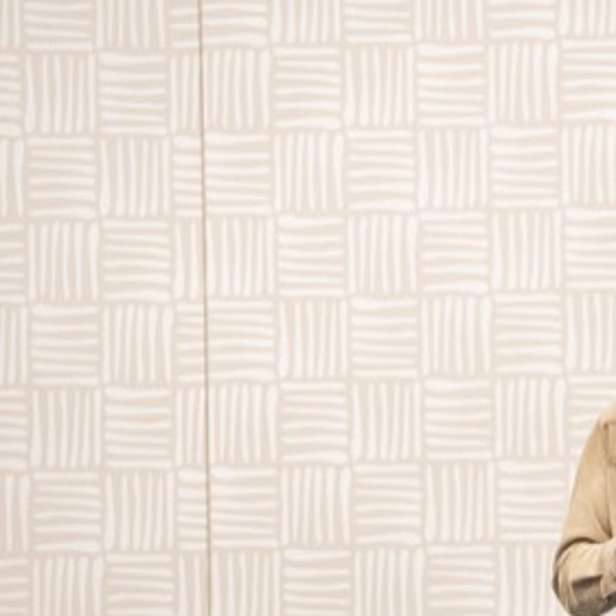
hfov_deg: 4.3
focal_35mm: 409
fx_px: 8234
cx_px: 555
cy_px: 420
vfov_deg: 4.3
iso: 2500
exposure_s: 1/400
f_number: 2.8
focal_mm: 150
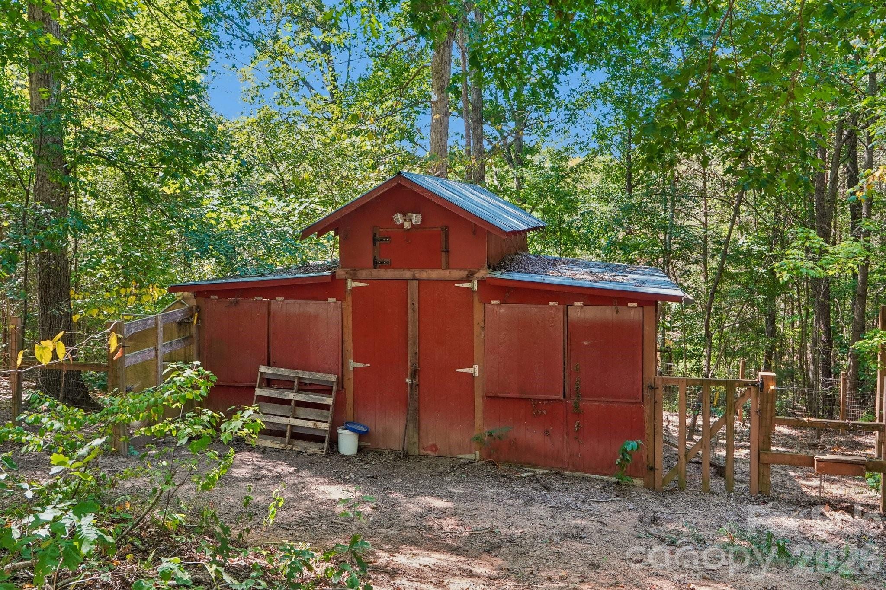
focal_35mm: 30
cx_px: 443
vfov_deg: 43.6
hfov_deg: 61.9
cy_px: 295
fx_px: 738
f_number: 8
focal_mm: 20
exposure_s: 1/15
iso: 400
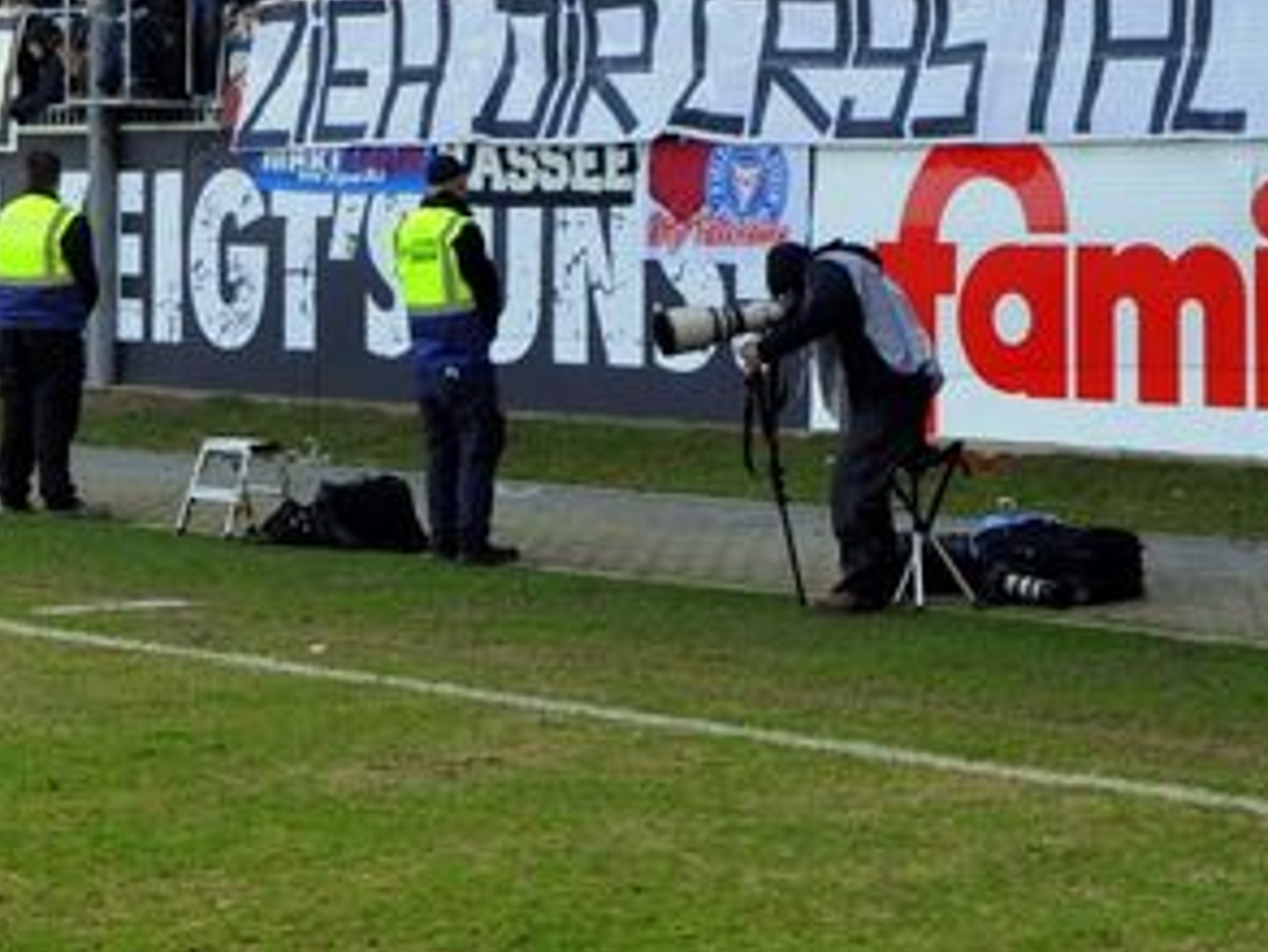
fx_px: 2675
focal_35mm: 73
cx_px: 593
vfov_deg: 20.0
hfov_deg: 26.7
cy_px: 182
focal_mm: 26
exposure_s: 1/125
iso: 250
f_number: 5.6
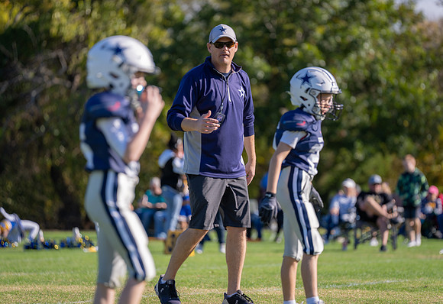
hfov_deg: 9.2
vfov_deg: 6.3
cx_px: 234
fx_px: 2747
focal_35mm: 221
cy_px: 144
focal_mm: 200
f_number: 2.8
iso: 100
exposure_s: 1/1250
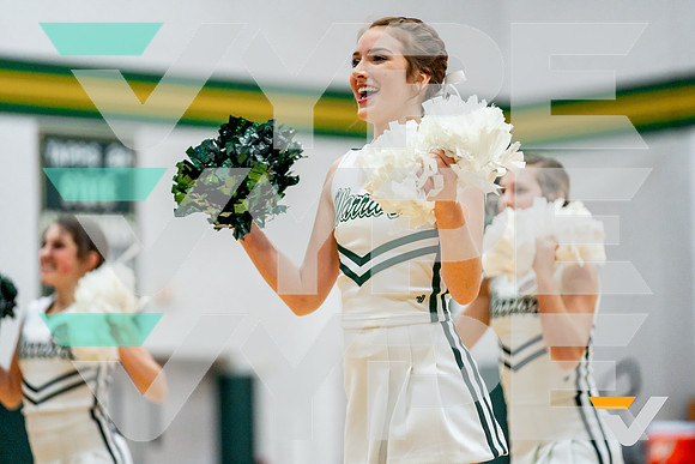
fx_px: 3167
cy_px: 232
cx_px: 348
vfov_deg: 8.4
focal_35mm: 164
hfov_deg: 12.5
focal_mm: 164
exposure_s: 1/1000
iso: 2000
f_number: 2.8
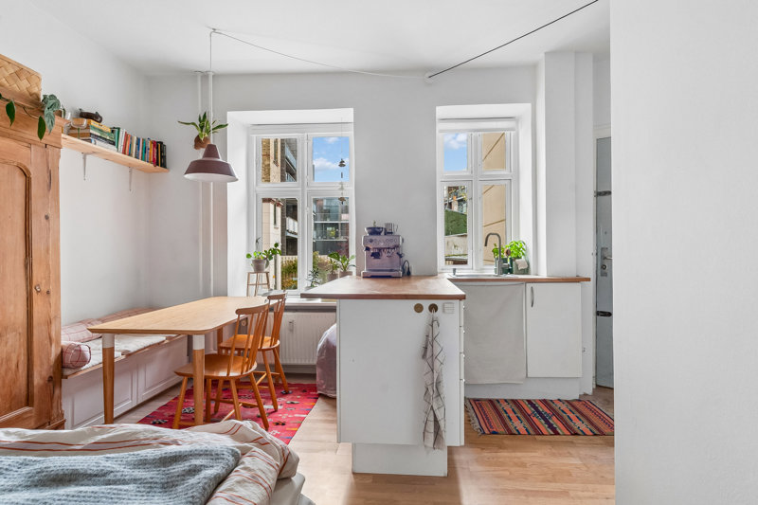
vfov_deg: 67.4
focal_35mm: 18
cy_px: 252
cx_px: 379
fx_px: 379
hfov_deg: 90.0
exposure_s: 1.6
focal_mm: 12
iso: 400
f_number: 10
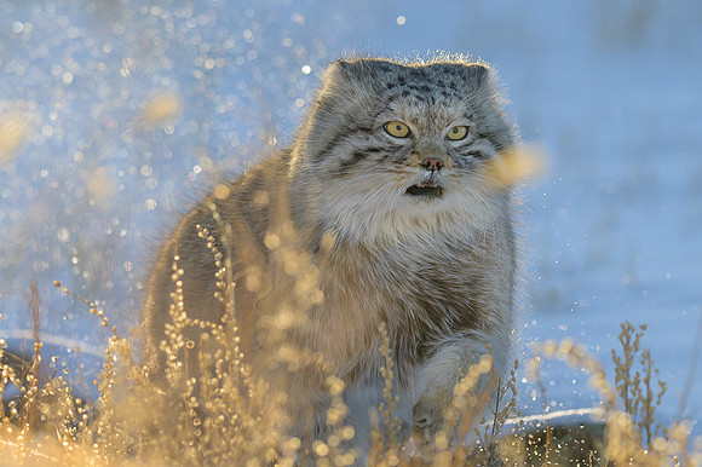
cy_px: 200
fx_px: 6729
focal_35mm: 345
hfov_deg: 6.0
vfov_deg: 4.0
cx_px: 283
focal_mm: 190
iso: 800
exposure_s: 1/2500
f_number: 5
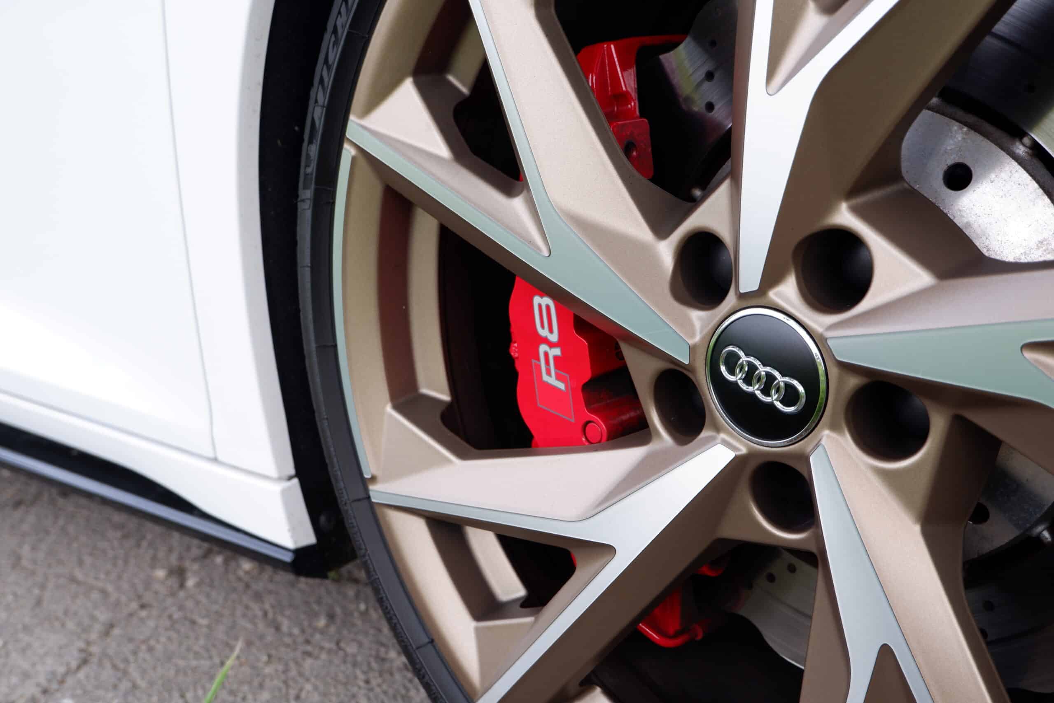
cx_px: 527
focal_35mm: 48
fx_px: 1405
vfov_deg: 28.1
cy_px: 352
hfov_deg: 41.1
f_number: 4.9
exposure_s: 1/140
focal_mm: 32.3
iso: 200
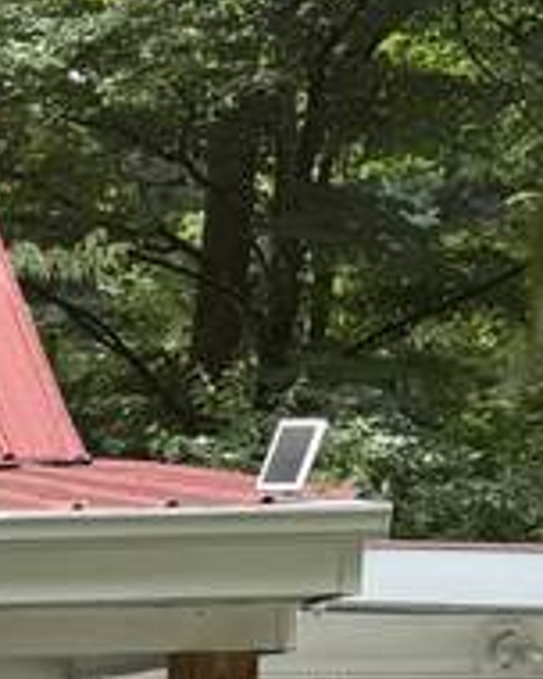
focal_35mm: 158
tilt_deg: -2.8
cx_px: -1075
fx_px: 3174
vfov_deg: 11.6
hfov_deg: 8.3
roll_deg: +0.2
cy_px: 1040
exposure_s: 1/632
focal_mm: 6.76
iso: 80
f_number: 1.78
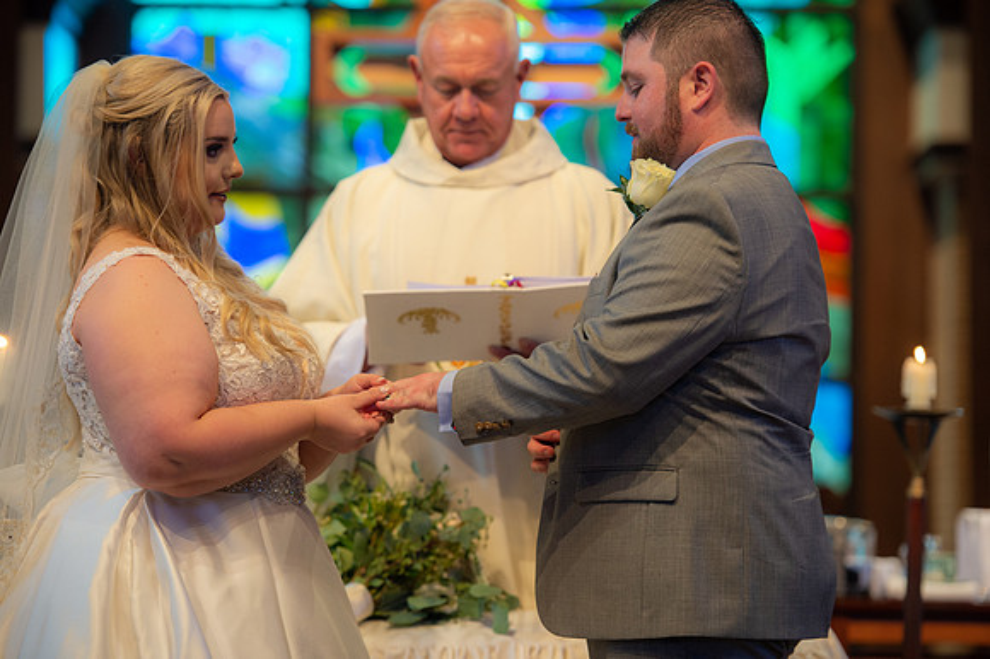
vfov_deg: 9.8
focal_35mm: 140
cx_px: 495
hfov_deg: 14.7
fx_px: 3848
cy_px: 330
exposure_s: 1/125
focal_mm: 140
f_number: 3.2
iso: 1250
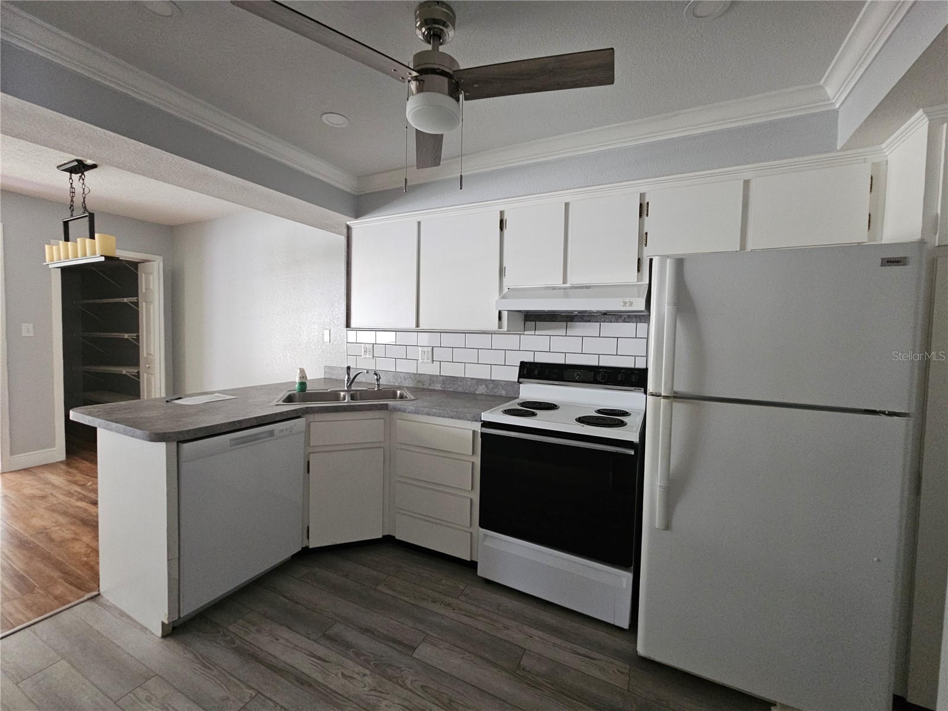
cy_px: 356
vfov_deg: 89.9
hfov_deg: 106.2
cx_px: 474
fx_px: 356
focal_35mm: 13
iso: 500
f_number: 2.2
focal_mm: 2.2
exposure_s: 1/30
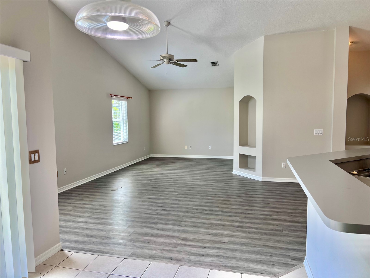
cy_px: 139
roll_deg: +1.0
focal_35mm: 26
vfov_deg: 53.1
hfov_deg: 67.3
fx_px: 278
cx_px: 185
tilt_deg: -3.8
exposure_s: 1/170
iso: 64
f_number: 1.5
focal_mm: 5.7
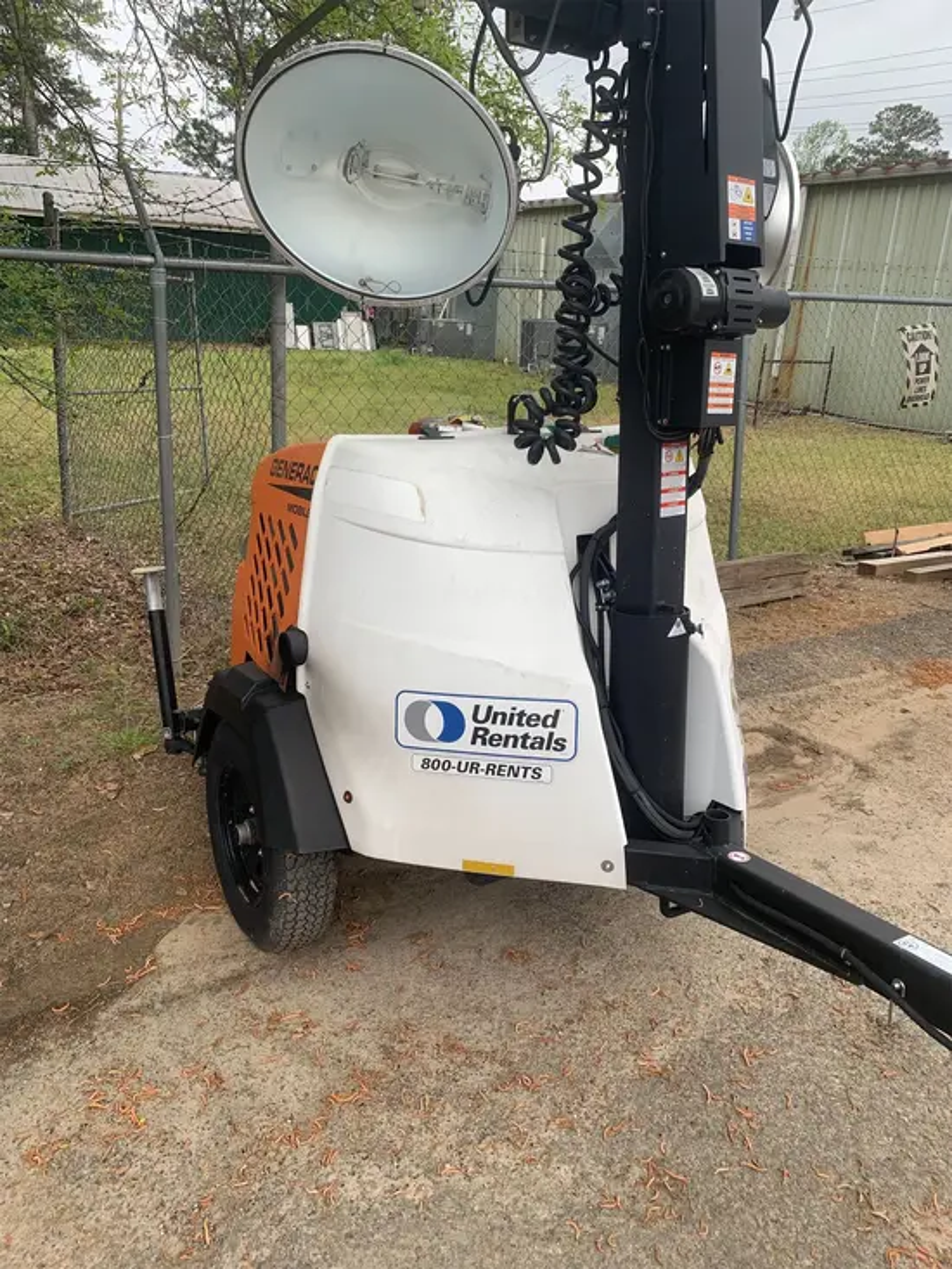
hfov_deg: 53.1
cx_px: 476
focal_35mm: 26
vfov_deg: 67.3
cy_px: 634
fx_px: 953
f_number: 1.8
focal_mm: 4.25
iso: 25
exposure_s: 1/342
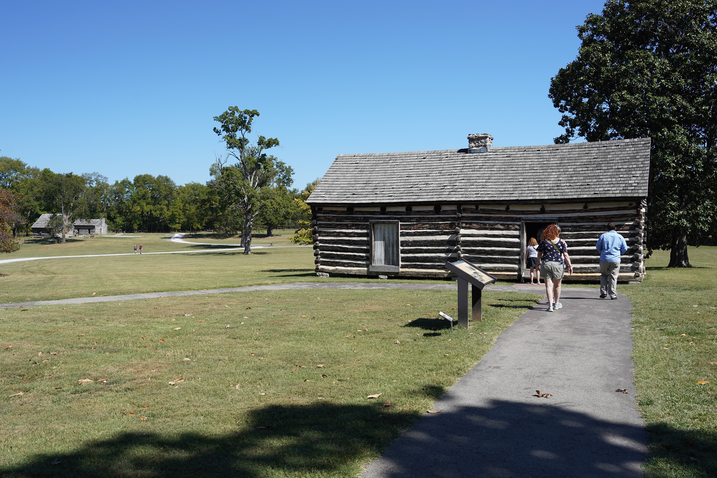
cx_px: 358
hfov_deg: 63.7
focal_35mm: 29
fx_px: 578
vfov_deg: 45.0
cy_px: 239
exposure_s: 1/100
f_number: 7.1
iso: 100
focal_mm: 29
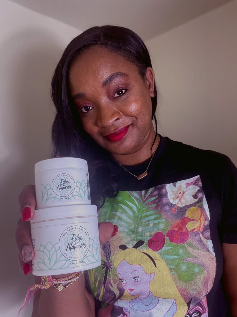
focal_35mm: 30
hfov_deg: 46.8
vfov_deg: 60.0
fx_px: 274
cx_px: 118
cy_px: 158
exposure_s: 1/60
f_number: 2.2
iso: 200
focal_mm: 2.71
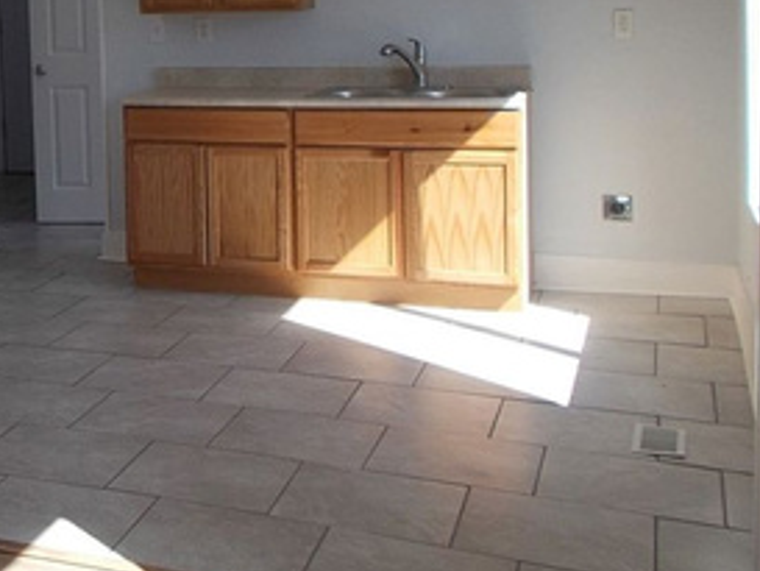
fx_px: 1340
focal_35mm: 61
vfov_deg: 23.6
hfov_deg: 28.7
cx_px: -81
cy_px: 97
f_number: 3.2
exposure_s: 1/125
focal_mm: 4.6
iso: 80
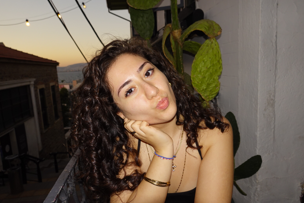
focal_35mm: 25
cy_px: 99
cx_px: 154
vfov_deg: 51.3
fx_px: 211
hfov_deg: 71.5
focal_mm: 9
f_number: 2.8
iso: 200
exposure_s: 1/320
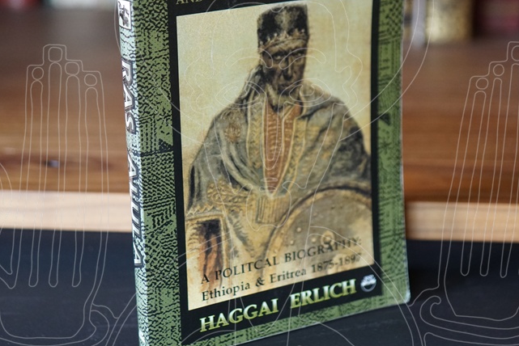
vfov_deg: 17.4
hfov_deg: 26.0
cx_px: 268
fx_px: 1125
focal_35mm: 78
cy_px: 95
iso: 2000
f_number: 2.8
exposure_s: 1/160
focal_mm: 50
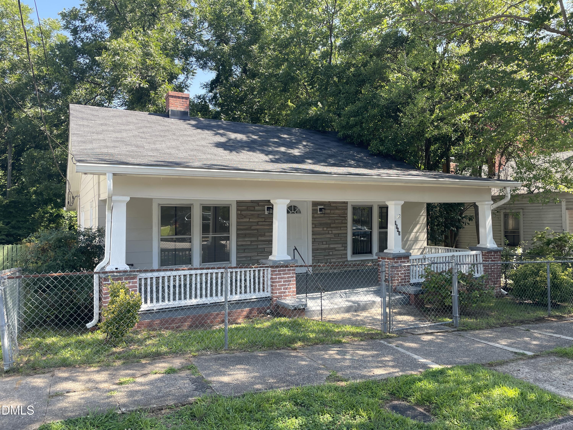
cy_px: 215
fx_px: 430
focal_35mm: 26
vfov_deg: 53.1
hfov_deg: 67.3
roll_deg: +0.7
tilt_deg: +1.3
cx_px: 286
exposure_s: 1/504
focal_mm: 4.2
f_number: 1.6
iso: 32
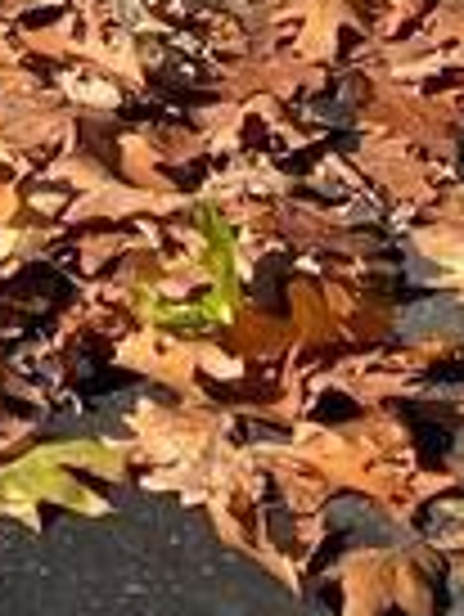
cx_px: -117
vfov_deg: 7.4
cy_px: -1488
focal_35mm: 220
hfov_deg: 6.7
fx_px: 3926
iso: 20
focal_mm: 3.99
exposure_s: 1/695
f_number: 1.8
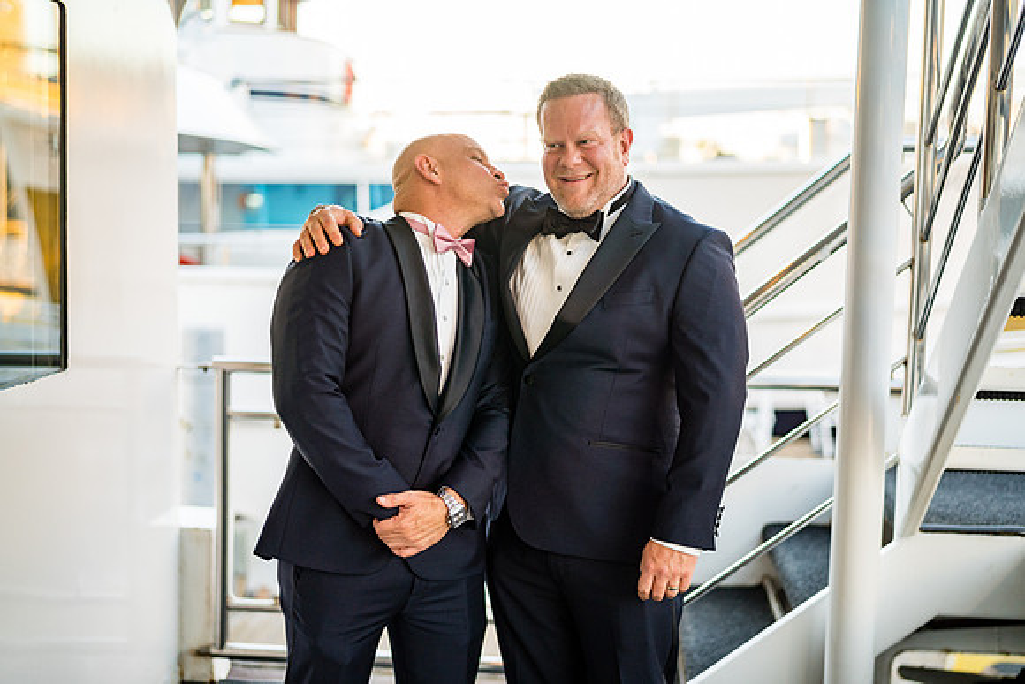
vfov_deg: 27.0
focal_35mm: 50
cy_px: 342
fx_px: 1424
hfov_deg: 39.6
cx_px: 512
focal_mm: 50
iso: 400
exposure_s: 1/400
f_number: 1.4
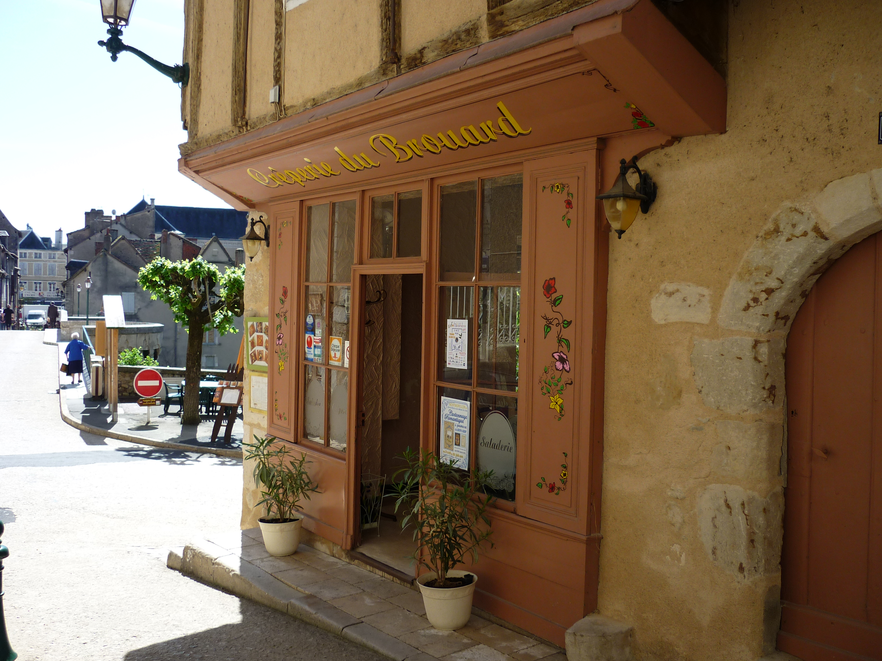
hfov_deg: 55.4
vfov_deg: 42.9
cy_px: 330
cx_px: 441
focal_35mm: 33
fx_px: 841
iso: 80
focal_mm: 5.5
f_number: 2.8
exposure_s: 1/500
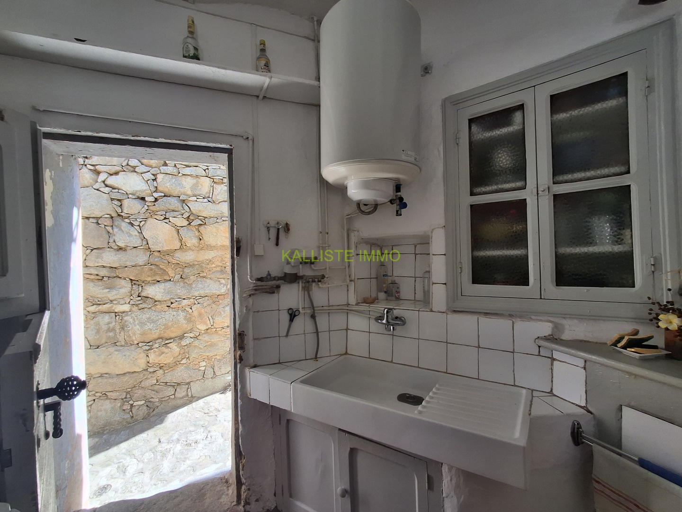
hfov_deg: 94.5
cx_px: 341
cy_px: 256
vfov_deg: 78.1
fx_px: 315
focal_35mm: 16
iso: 40
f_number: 2.2
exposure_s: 1/163
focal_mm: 1.64
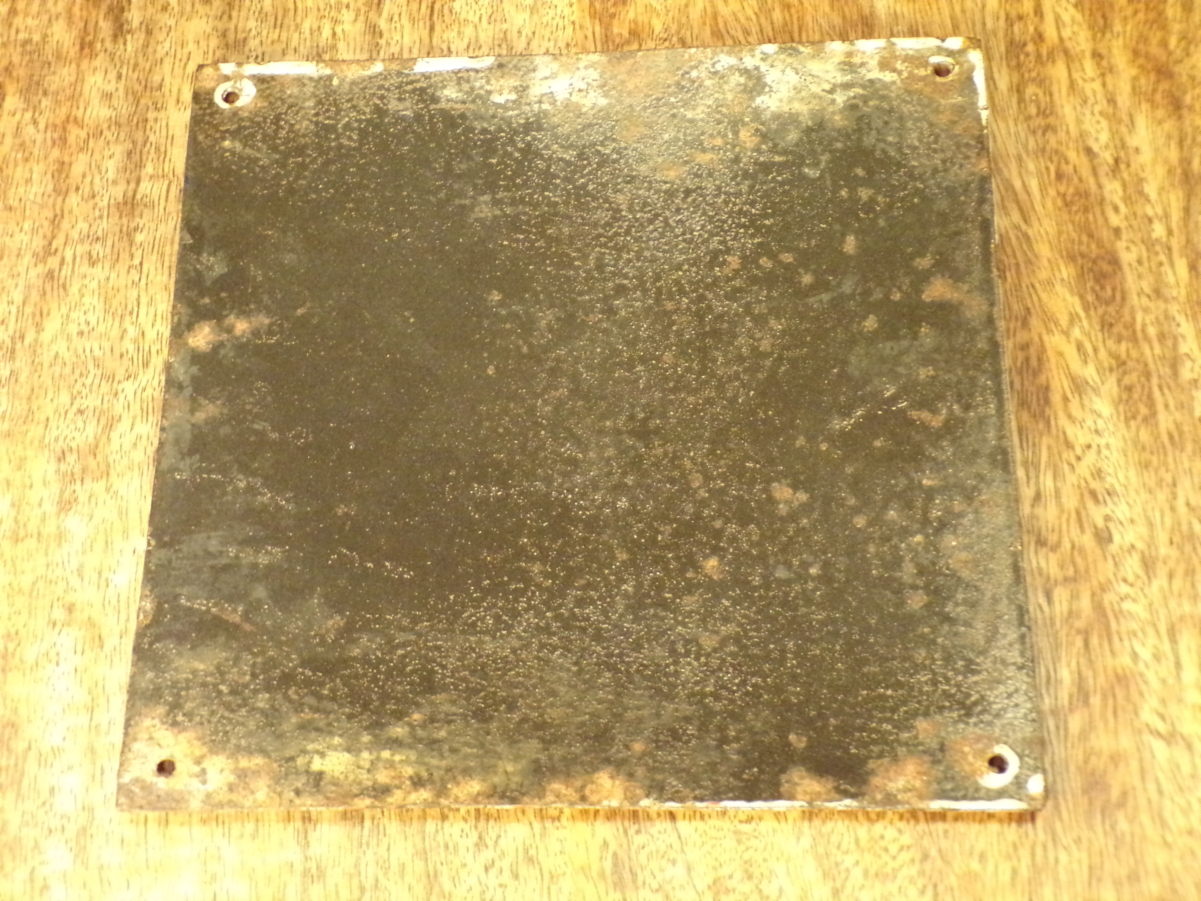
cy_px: 450
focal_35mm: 56
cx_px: 600
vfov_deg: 26.1
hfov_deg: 34.3
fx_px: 1943
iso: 800
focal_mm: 10.1
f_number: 3.7
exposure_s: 1/9
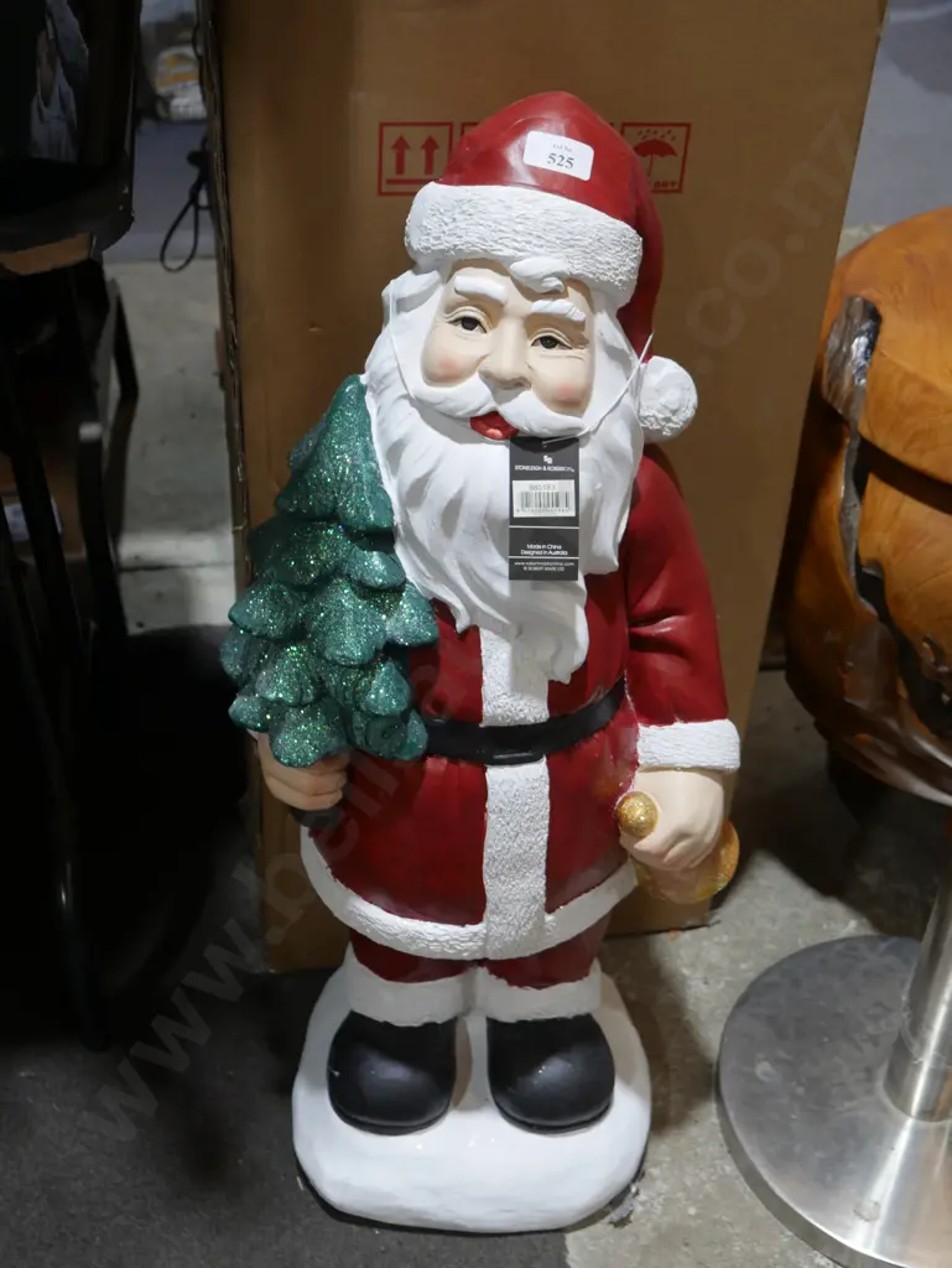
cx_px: 476
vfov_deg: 44.8
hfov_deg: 34.4
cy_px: 634
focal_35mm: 42
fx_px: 1539
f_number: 4.6
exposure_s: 1/60
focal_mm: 21
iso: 320
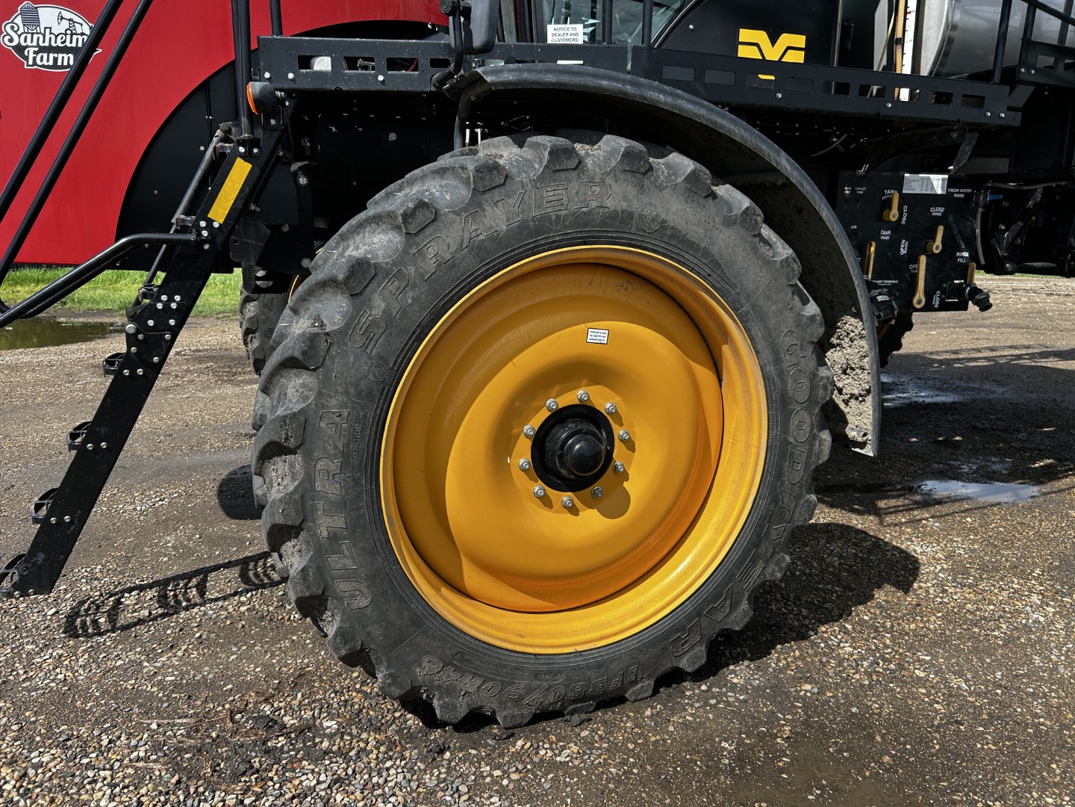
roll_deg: +0.0
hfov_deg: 67.3
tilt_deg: -13.8
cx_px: 538
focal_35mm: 26
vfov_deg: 53.1
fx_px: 807
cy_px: 404
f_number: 1.5
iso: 50
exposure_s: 1/2762
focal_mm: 5.7
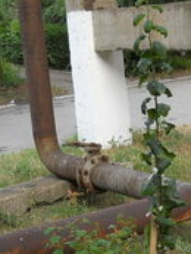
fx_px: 610
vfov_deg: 23.4
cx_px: 179
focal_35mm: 83
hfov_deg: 17.5
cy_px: 174
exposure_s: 1/50
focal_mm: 6.72
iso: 80
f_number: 3.1
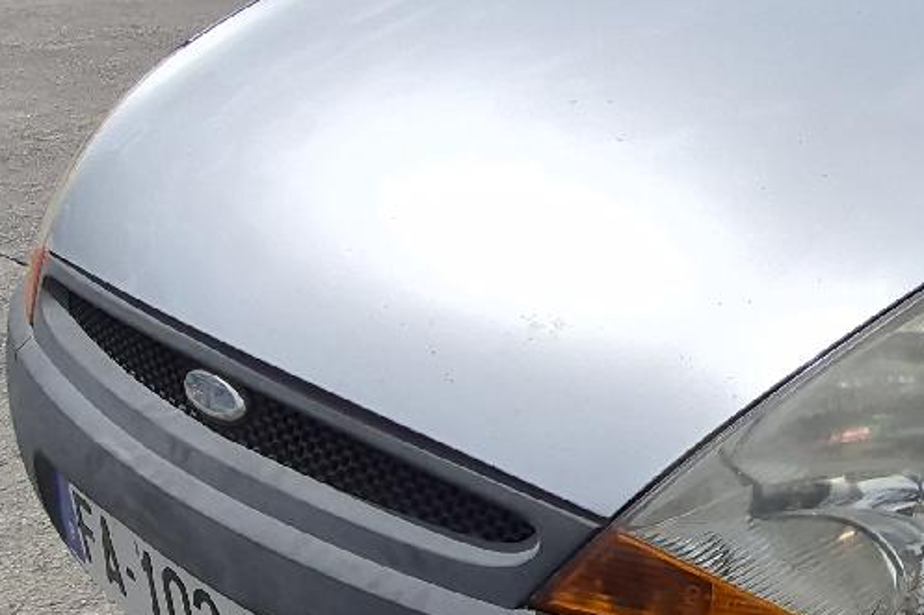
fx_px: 1257
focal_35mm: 49
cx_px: 879
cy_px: 359
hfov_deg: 37.0
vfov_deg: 27.5
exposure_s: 1/10000
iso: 40
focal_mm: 1.74
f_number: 2.2
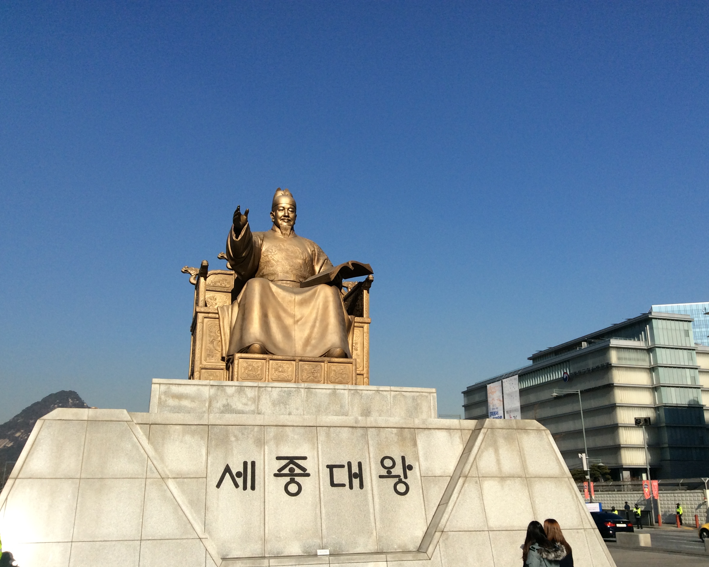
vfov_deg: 43.3
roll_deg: +1.6
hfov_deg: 52.8
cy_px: 288
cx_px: 380
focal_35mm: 34
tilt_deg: +16.9
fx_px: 713
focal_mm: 3.3
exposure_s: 1/2387
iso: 32
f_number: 2.4
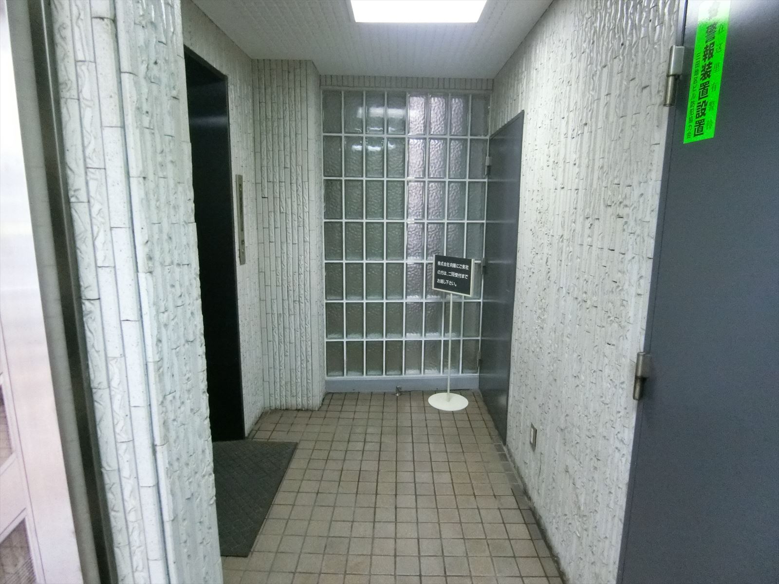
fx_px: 428
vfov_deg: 68.7
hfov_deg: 84.7
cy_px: 292
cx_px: 390
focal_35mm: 19
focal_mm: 4.06
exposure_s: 1/125
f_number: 2.7
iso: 2000
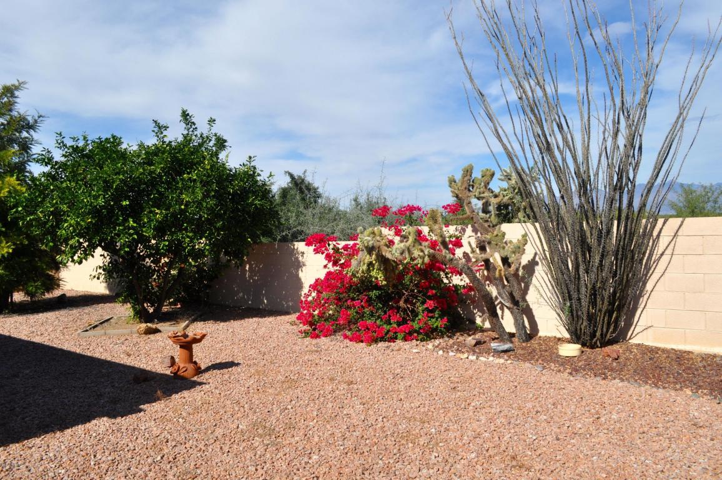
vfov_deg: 47.8
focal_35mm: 27
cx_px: 361
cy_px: 240
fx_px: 541
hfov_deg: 67.4
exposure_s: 1/500
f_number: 10
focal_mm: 18
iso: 200
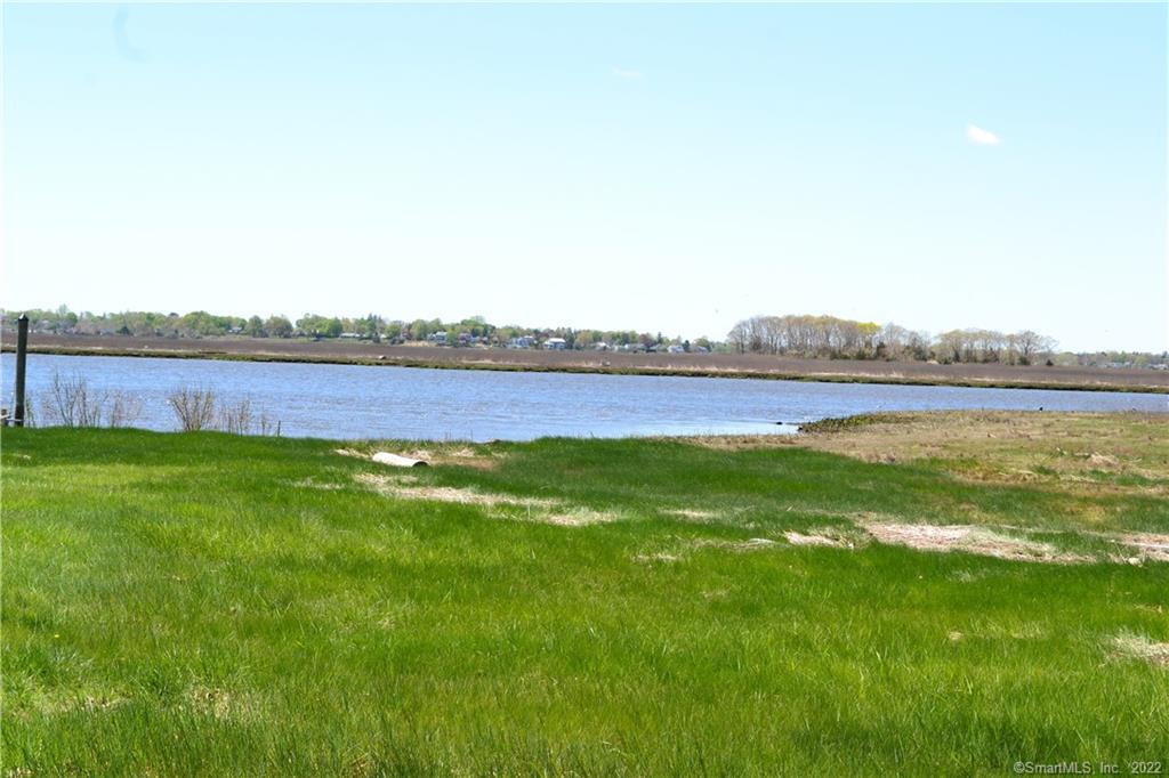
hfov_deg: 29.9
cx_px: 584
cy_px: 389
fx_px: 2191
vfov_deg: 20.1
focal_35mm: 68
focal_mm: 45
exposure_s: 1/250
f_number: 10
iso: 400
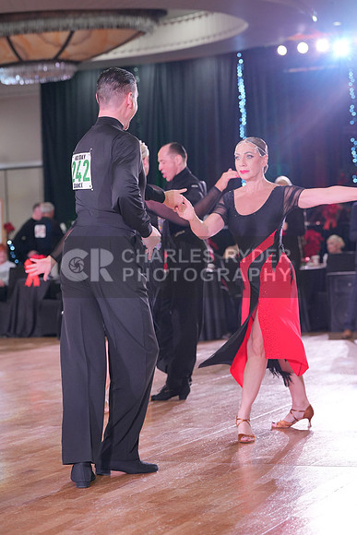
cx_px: 178
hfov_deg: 15.5
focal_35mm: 88
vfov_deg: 23.1
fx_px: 1308
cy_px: 268
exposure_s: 1/400
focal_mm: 88
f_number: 4
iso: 2000
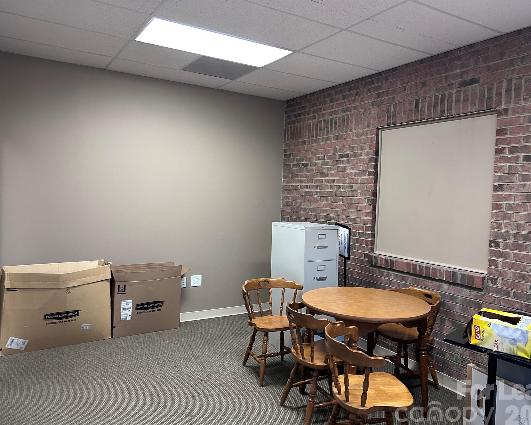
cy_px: 216
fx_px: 440
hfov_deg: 62.2
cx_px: 274
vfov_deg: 51.5
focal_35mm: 28
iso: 200
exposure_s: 1/60
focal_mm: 5.7
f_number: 1.5
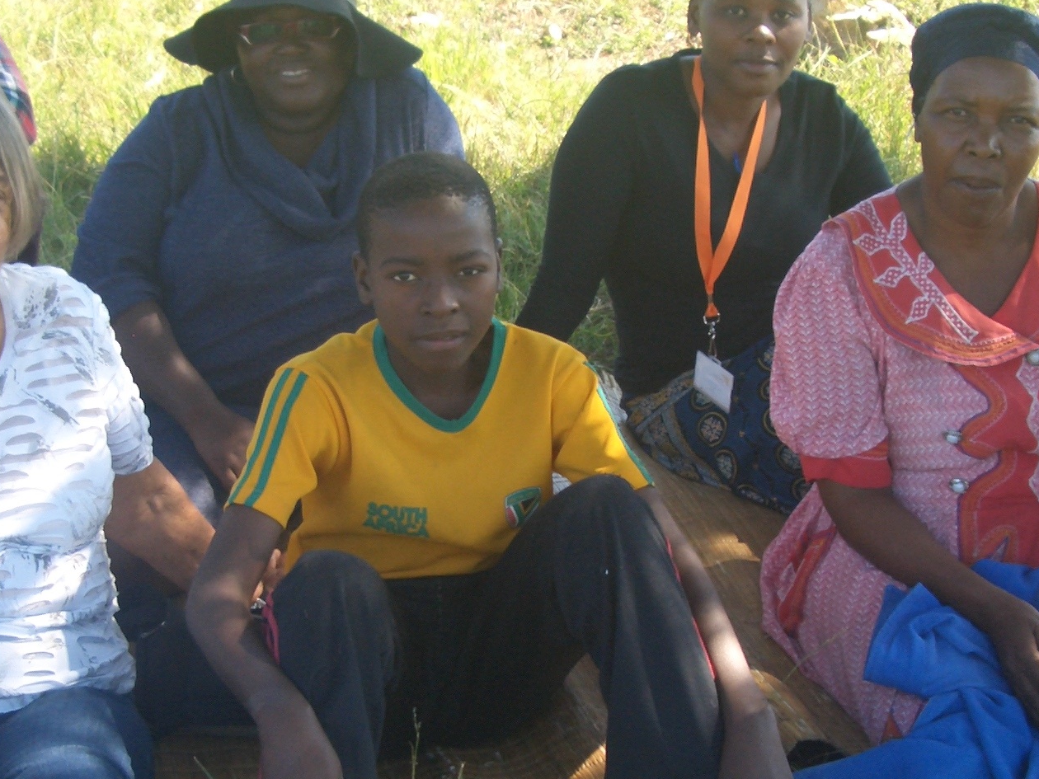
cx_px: 413
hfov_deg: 30.2
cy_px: 480
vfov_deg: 22.9
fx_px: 1921
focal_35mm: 64
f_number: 2.6
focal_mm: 5.8
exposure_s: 1/160
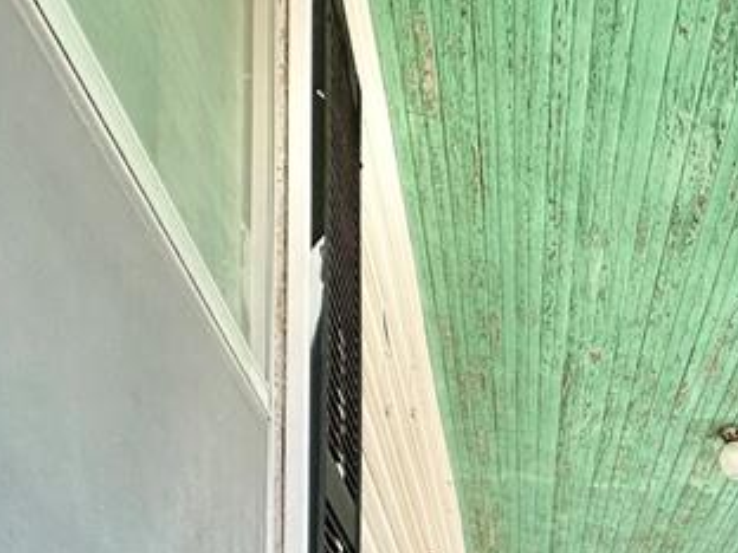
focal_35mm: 46
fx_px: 981
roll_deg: -0.5
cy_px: 865
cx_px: 880
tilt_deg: +2.4
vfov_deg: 23.8
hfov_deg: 33.7
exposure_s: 1/450
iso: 40
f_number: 2.2
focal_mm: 2.22
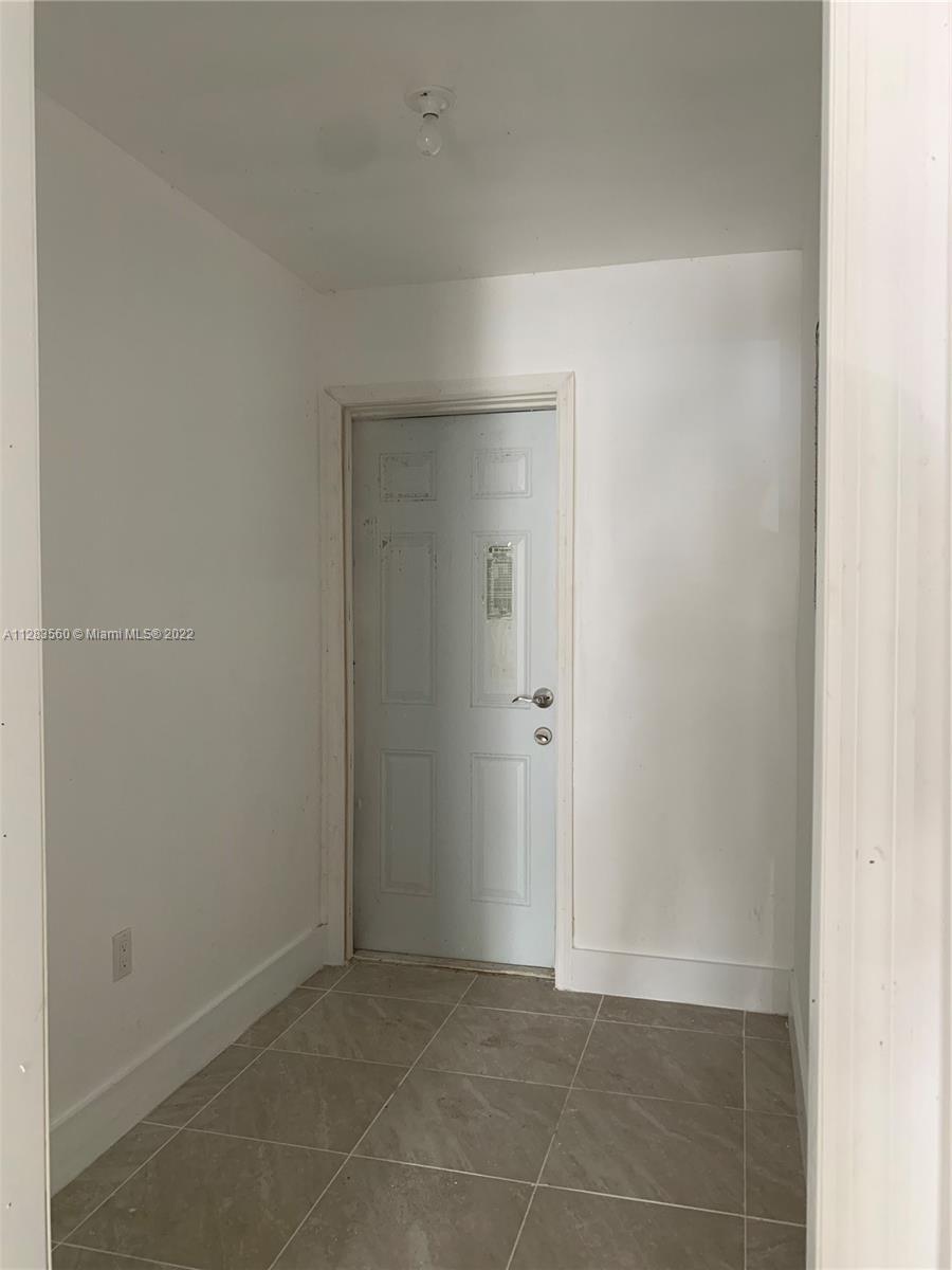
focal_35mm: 26
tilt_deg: -0.9
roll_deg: -0.4
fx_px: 953
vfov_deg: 67.3
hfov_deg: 53.1
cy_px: 635
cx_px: 476
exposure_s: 1/60
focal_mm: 4.25
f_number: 1.8
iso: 200
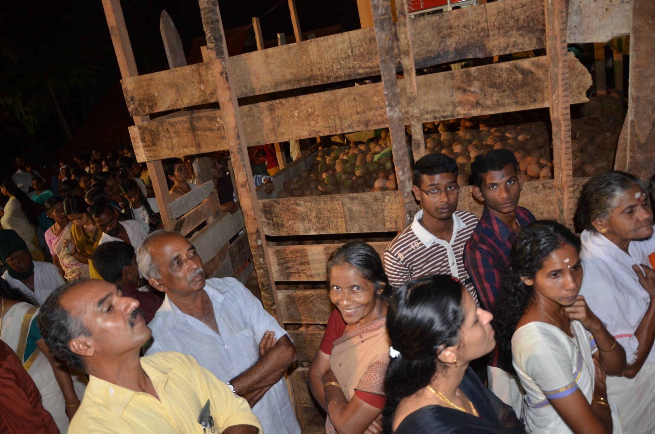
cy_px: 217
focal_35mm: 27
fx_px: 490
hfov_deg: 67.5
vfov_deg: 47.7
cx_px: 328
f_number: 3.5
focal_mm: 18
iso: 800
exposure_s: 1/60
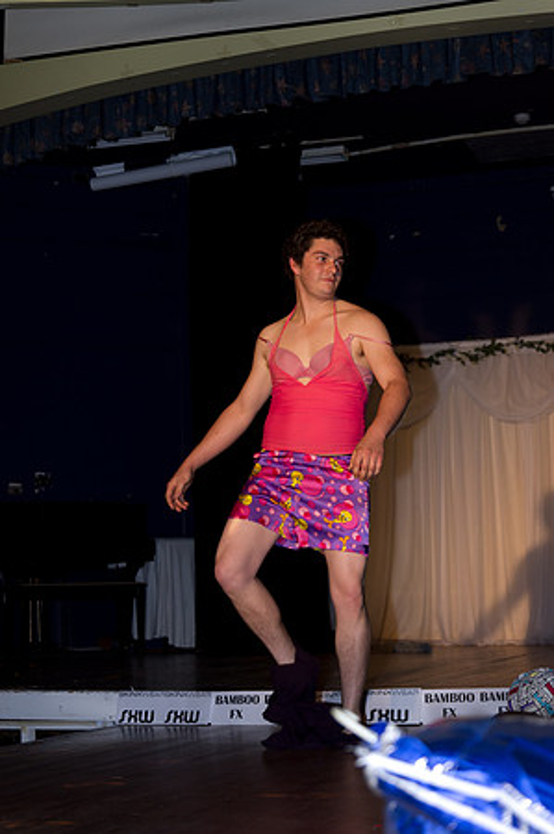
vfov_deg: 27.0
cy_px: 417
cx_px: 277
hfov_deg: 18.1
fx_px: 1735
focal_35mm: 75
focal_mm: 50
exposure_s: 1/160
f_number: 2.8
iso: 250
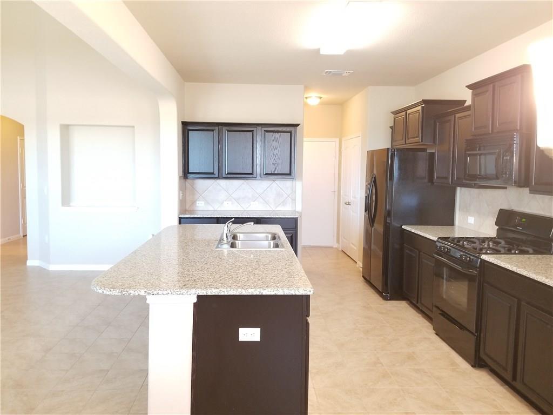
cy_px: 208
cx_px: 276
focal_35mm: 26
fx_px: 415
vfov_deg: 53.1
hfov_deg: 67.3
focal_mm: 4.25
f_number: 1.7
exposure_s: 1/60
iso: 400
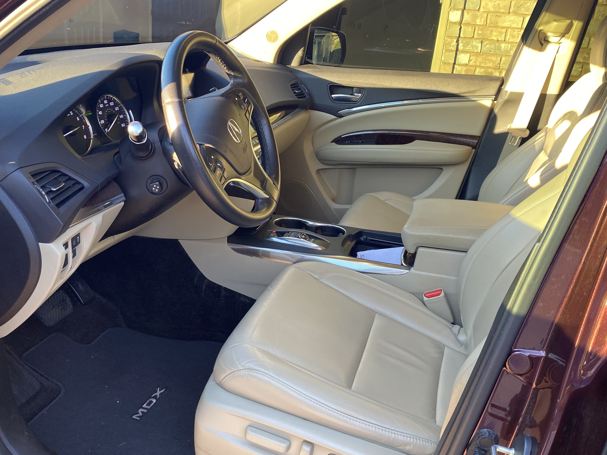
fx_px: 561
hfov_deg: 56.8
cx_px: 285
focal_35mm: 32
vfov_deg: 44.1
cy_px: 255
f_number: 1.8
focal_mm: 4.25
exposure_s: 1/121
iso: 100
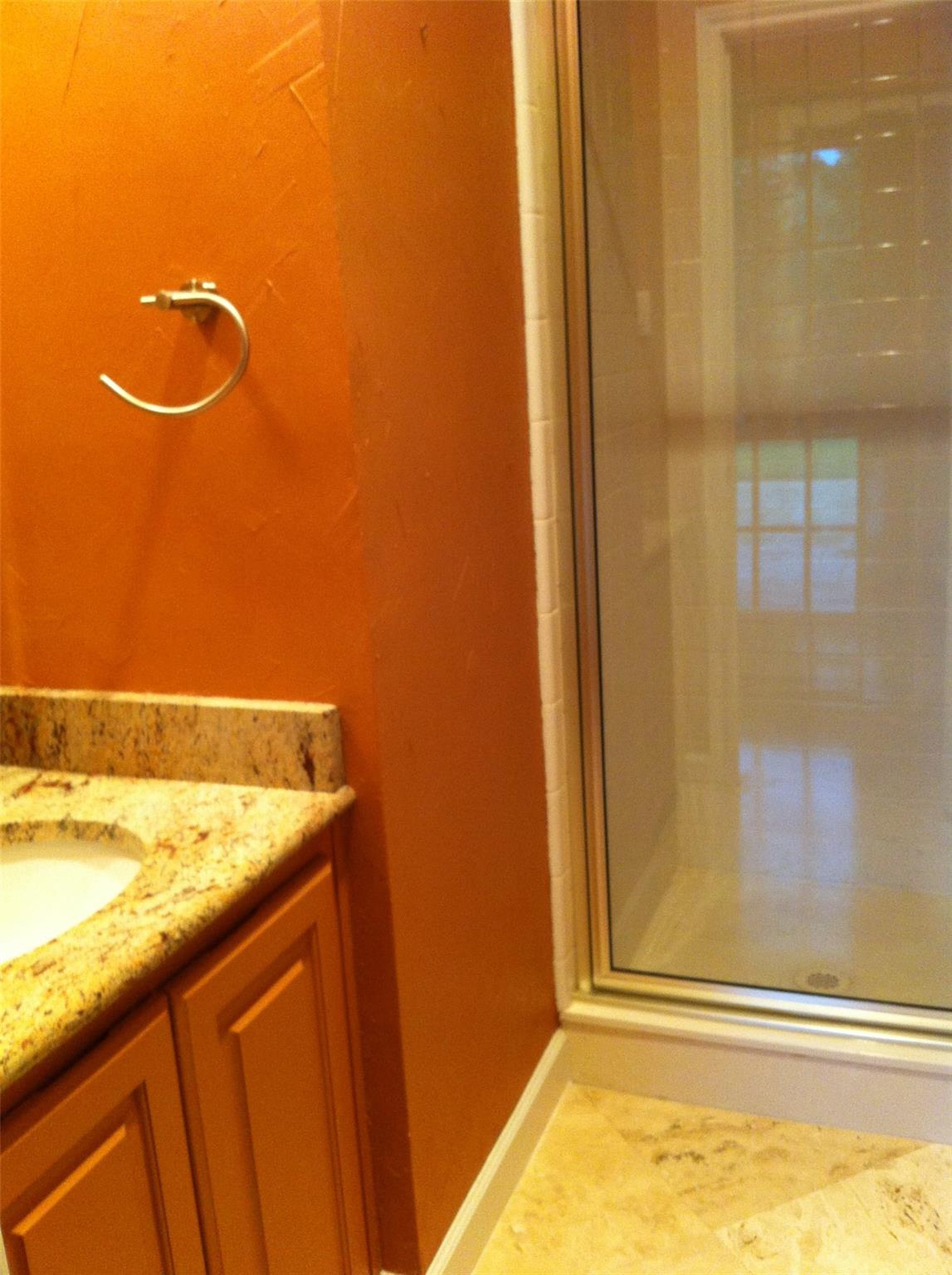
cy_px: 638
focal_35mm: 35
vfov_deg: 52.7
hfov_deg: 40.6
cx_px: 476
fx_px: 1287
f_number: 2.8
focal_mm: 3.85
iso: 160
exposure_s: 1/15
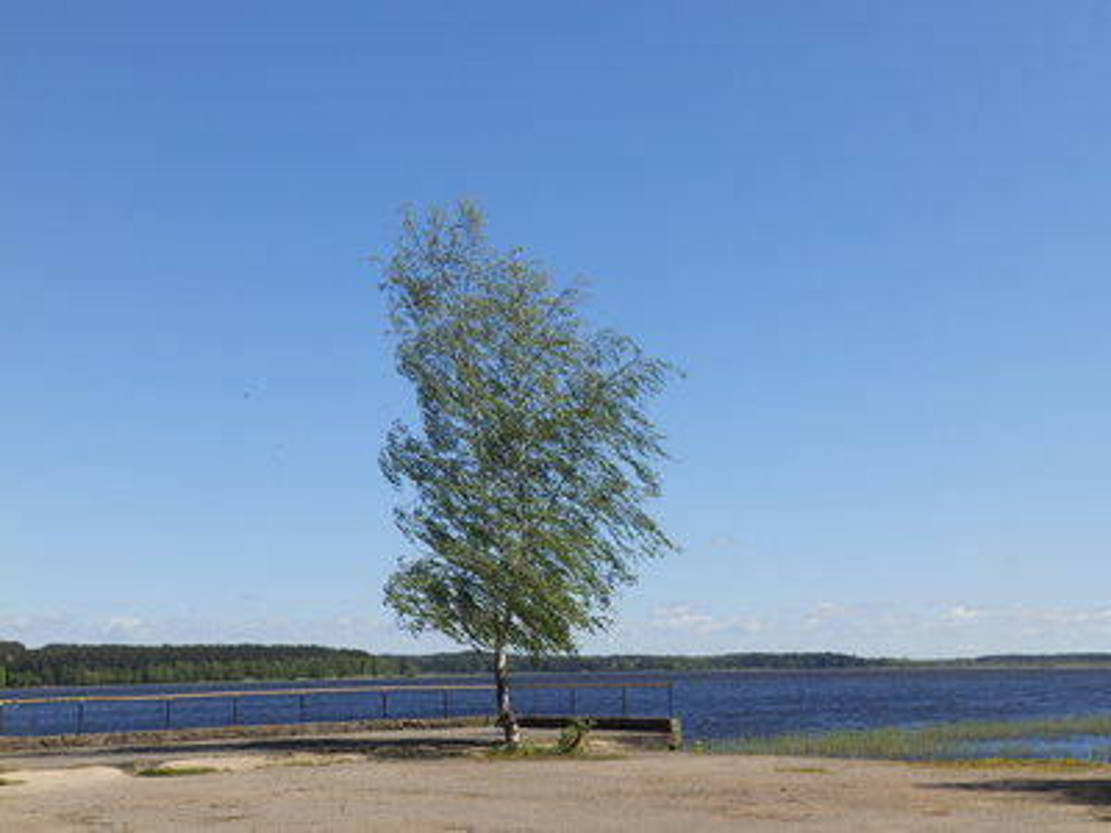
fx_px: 1476
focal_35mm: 46
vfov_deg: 31.5
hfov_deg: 41.2
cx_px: 556
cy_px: 416
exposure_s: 1/500
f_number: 4.5
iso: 80
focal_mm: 8.2
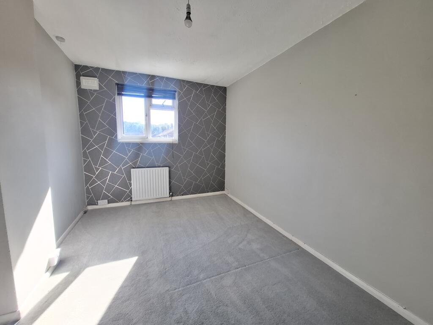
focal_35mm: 13
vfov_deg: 89.9
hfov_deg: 106.2
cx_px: 216
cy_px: 162
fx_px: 163
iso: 50
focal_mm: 1.74
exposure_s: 1/100
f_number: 2.2
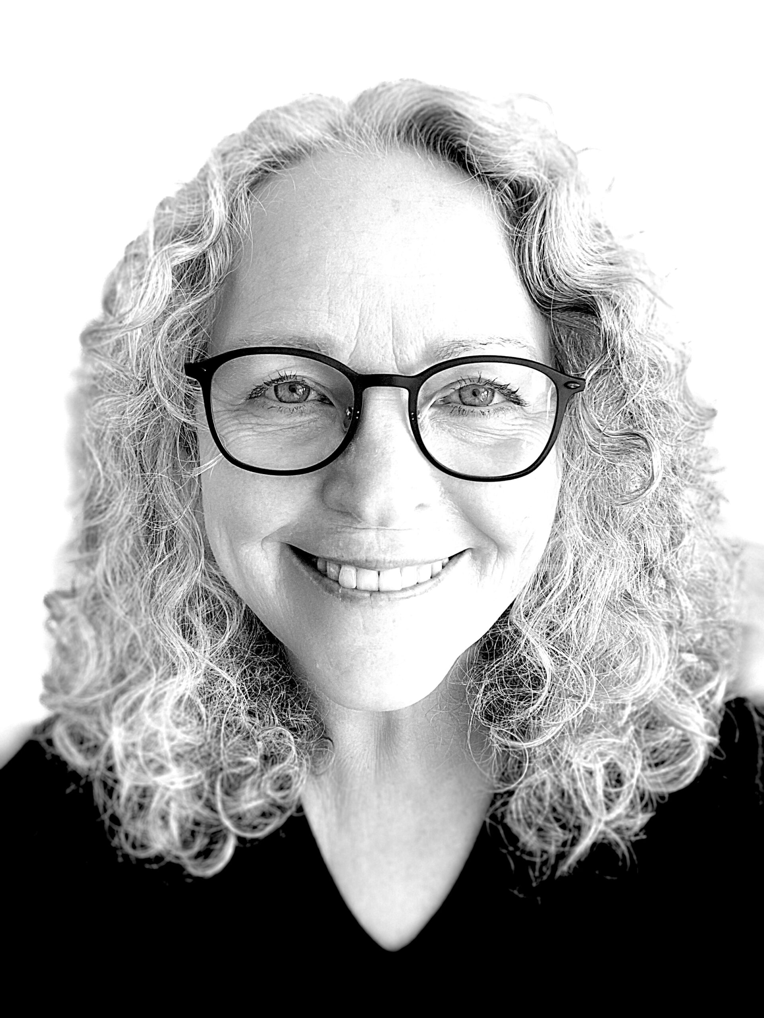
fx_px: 883
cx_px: 382
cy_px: 509
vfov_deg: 60.0
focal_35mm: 30
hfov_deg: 46.8
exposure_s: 1/101
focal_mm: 2.71
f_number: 2.2
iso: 100
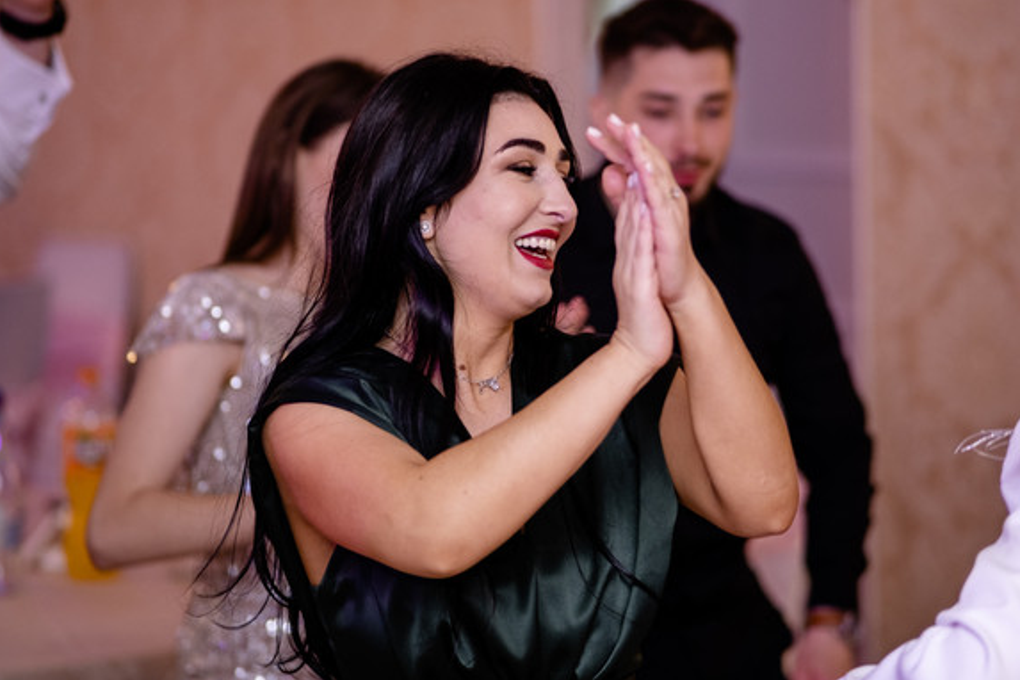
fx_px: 4051
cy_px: 307
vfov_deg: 9.6
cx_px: 536
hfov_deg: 14.3
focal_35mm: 143
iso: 800
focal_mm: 85
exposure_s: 1/200
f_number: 1.8
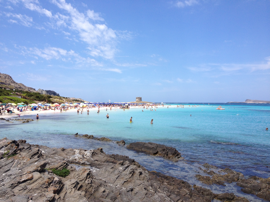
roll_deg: +0.0
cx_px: 135
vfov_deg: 40.7
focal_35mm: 35
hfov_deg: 52.6
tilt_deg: -1.5
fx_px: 273
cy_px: 101
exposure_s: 1/1783
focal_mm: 4.28
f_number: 2.4
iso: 50
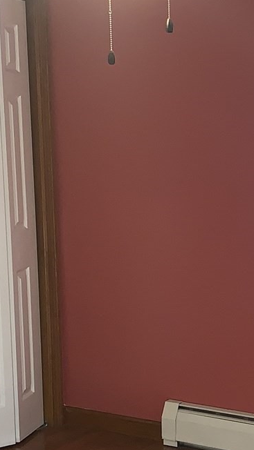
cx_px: 203
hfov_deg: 13.5
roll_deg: +1.2
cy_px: 302
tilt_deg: -9.2
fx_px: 1065
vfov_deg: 23.8
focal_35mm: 89
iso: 40
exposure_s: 1/15
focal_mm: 4.25
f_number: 1.8
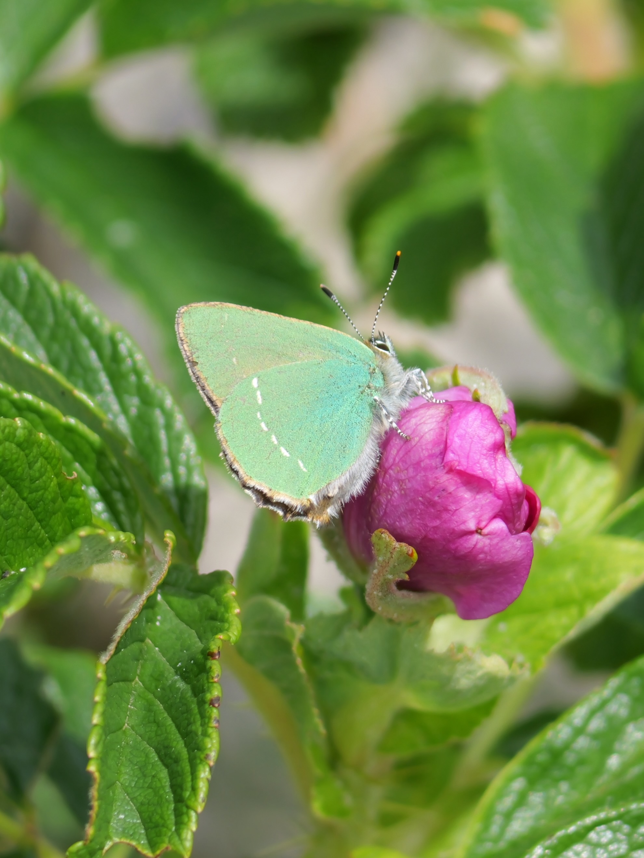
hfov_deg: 2.5
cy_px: 429
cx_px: 322
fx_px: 14876
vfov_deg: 3.3
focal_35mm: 600
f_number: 5.6
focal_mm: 300
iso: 160
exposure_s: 1/400
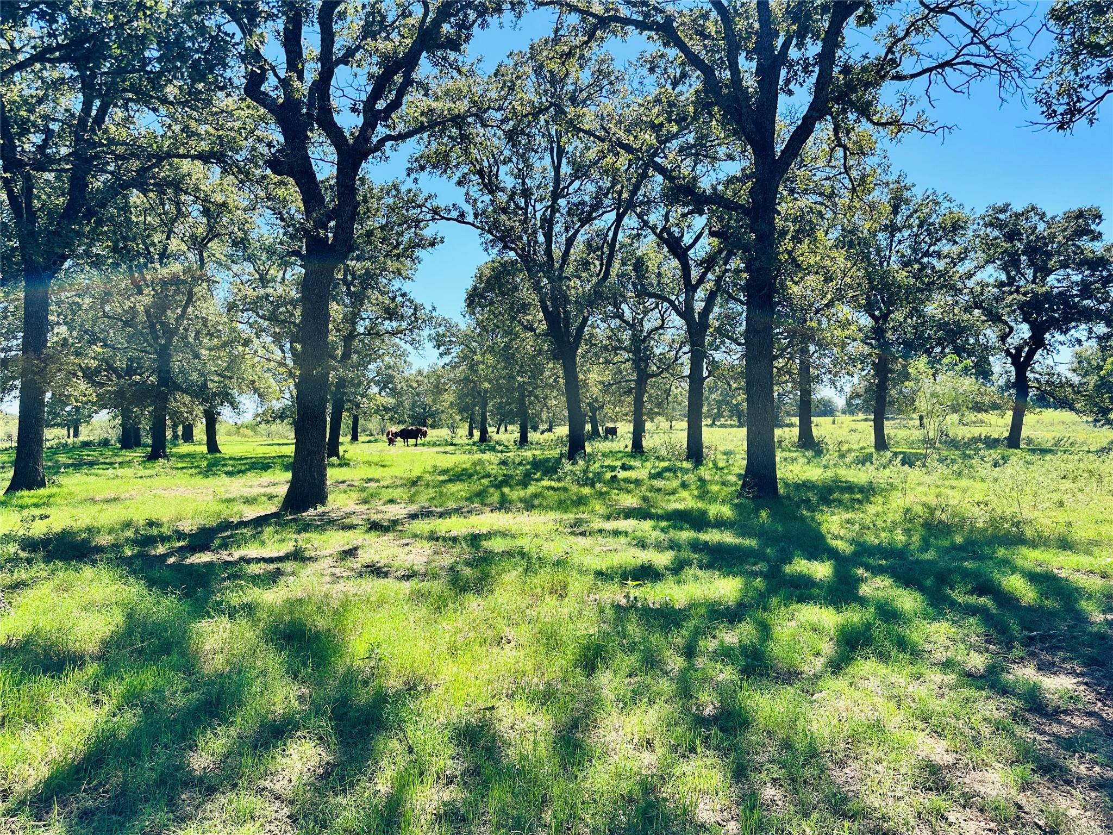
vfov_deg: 56.8
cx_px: 556
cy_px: 418
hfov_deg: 71.6
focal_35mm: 24
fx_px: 772
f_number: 1.78
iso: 80
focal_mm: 6.86
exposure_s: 1/1721
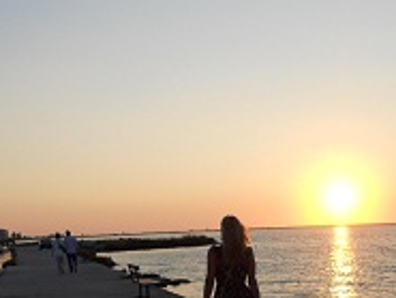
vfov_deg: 22.7
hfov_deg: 31.0
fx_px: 710
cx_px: 254
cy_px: 303
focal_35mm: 62
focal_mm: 4.9
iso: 80
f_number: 3.2
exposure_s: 1/400
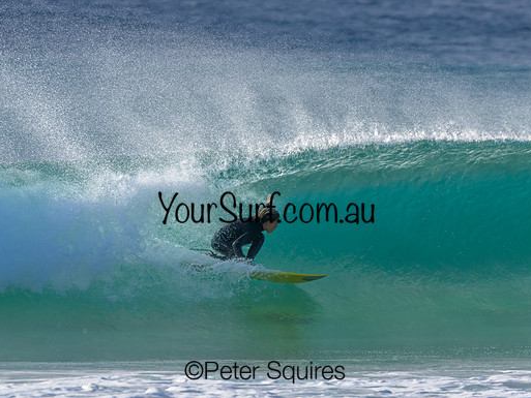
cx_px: 265
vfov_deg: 2.0
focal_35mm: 761
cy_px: 199
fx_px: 11676
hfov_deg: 2.6
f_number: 11
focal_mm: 700
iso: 1600
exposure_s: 1/2000
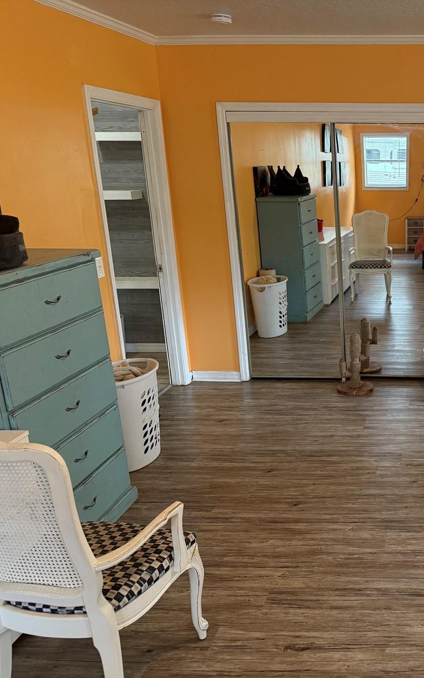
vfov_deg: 56.7
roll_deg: -0.8
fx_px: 629
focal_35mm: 34
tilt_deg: -15.2
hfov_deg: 33.4
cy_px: 339
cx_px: 446
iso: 200
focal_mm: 6.76
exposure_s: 1/60
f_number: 1.78
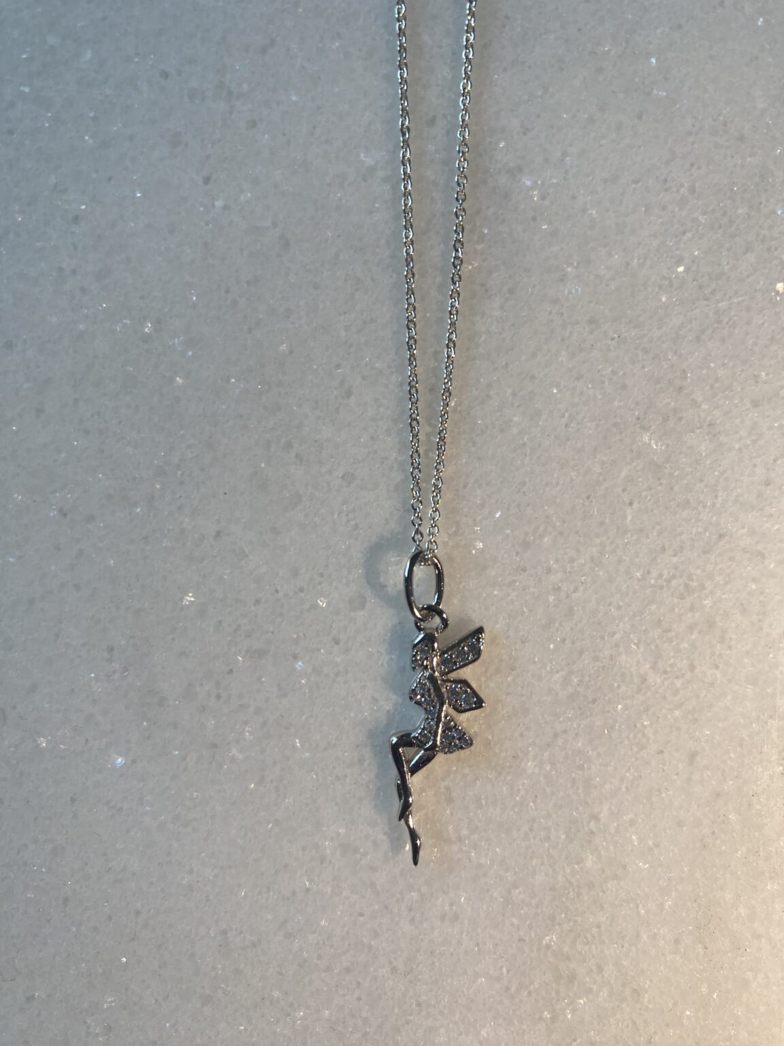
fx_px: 755
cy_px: 523
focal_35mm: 25
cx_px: 392
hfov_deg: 54.9
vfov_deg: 69.4
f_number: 1.8
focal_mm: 4.25
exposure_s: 1/122
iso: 40
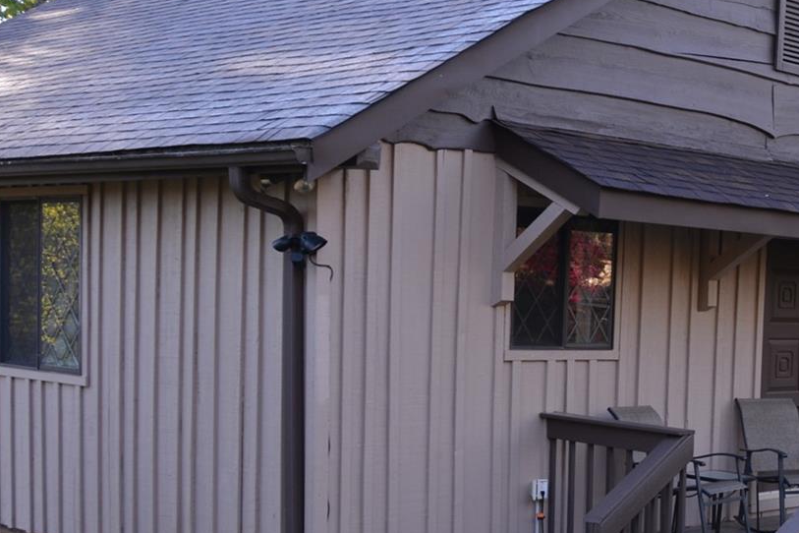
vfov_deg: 19.8
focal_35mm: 68
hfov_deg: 26.9
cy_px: 438
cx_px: 905
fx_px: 1509
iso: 160
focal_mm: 18
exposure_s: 1/200
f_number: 3.5
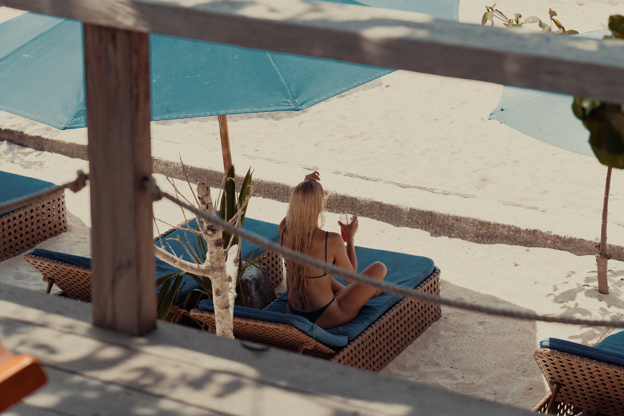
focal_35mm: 105
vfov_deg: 13.0
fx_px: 1820
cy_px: 208
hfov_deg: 19.5
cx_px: 312
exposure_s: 1/500
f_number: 7.1
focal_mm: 105
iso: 100
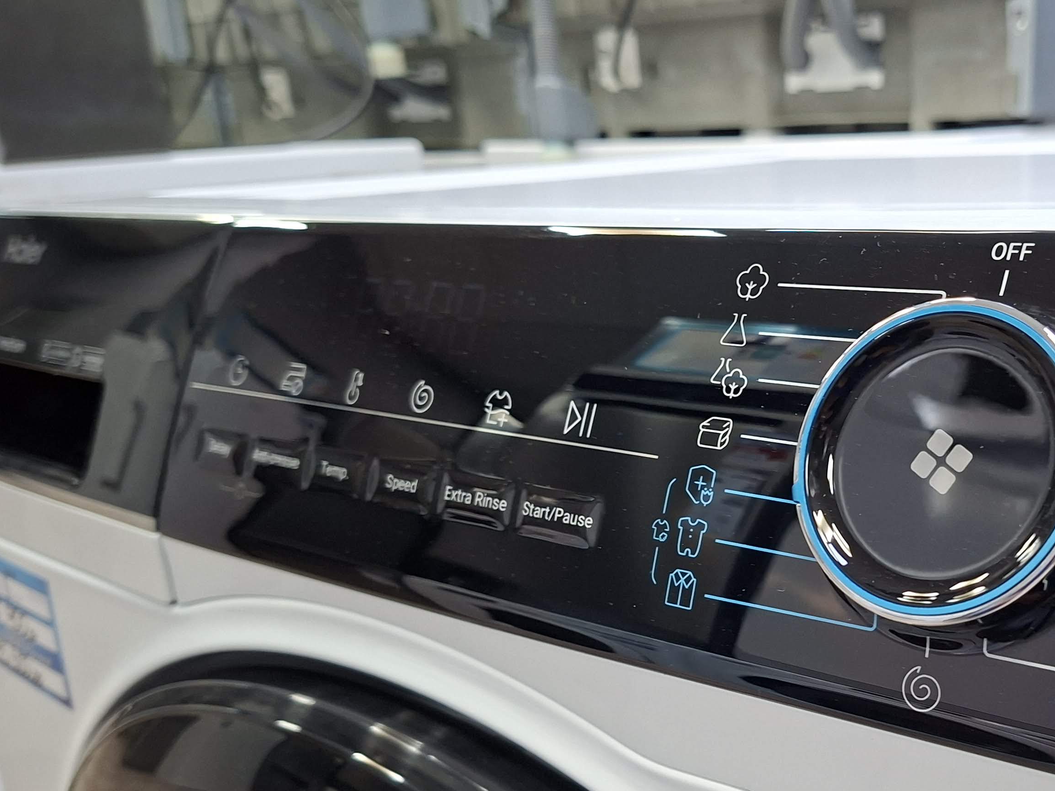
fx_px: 1219
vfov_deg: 35.7
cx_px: 806
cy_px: 504
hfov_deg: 45.0
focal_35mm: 40
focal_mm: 5.54
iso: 200
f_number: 1.8
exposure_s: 1/50
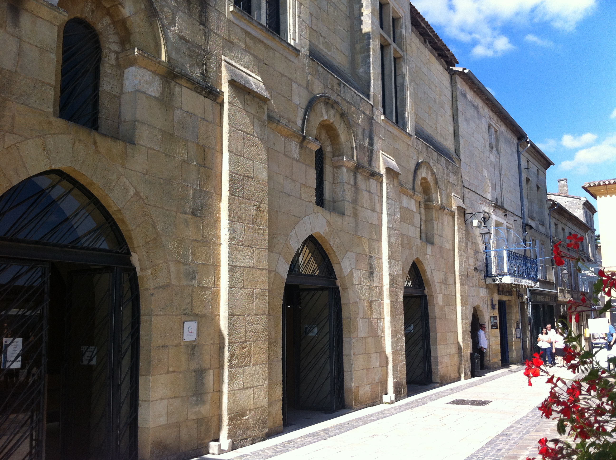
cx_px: 308
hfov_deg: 52.7
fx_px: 622
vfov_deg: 40.6
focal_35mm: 35
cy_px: 230
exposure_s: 1/773
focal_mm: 3.85
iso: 80
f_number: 2.8
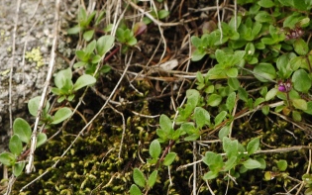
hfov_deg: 6.3
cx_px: 298
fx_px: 2809
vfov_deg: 4.0
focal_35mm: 330
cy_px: -27
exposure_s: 1/125
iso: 400
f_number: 6.3
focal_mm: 85
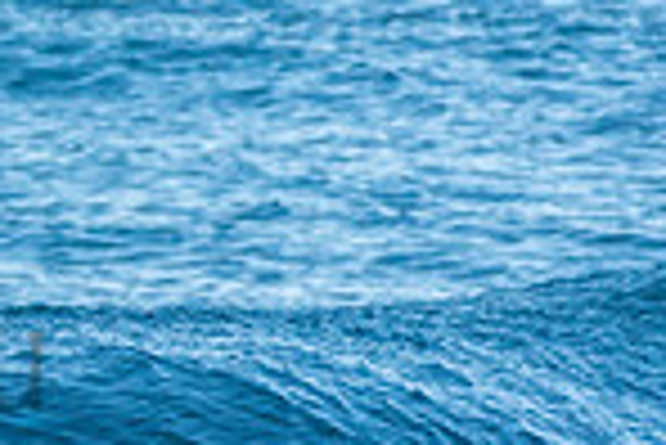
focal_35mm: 2933
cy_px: 308
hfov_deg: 0.7
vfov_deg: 0.5
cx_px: -432
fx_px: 54313
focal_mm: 500
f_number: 5.6
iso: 900
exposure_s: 1/1600
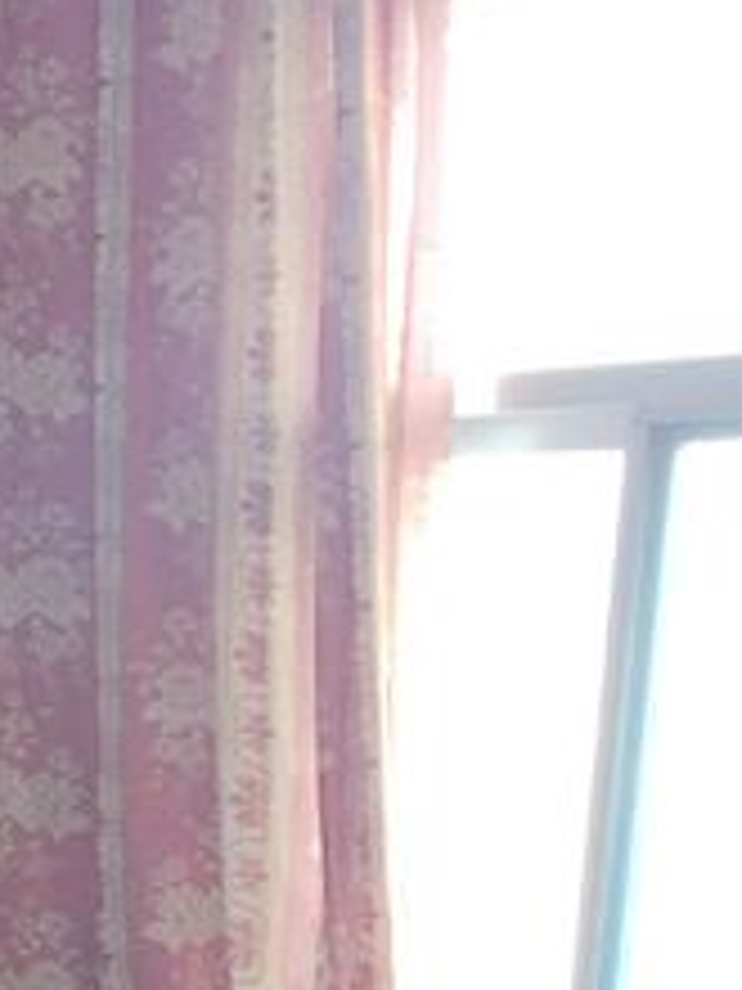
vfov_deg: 19.6
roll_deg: -3.1
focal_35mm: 88
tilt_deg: -14.1
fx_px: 2515
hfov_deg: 16.4
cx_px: -9
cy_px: 1447
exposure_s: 1/10
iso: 80
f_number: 2.2
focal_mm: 4.15
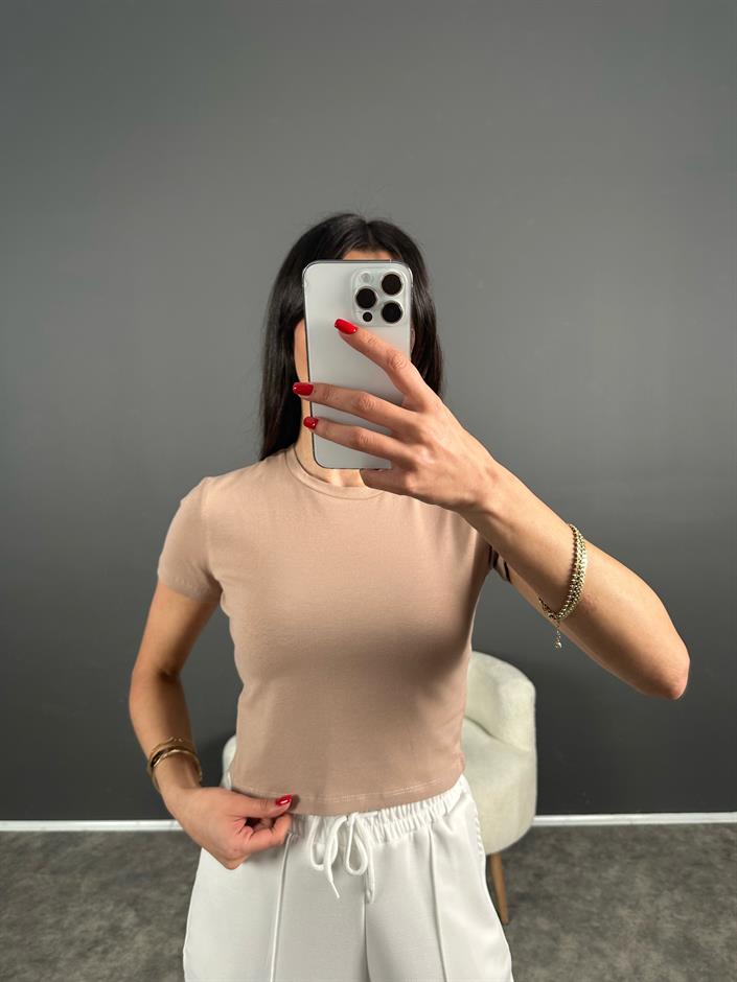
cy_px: 491
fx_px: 681
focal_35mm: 24
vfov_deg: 71.6
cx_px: 368
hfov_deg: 56.8
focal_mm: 6.86
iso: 125
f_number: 1.78
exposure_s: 1/121
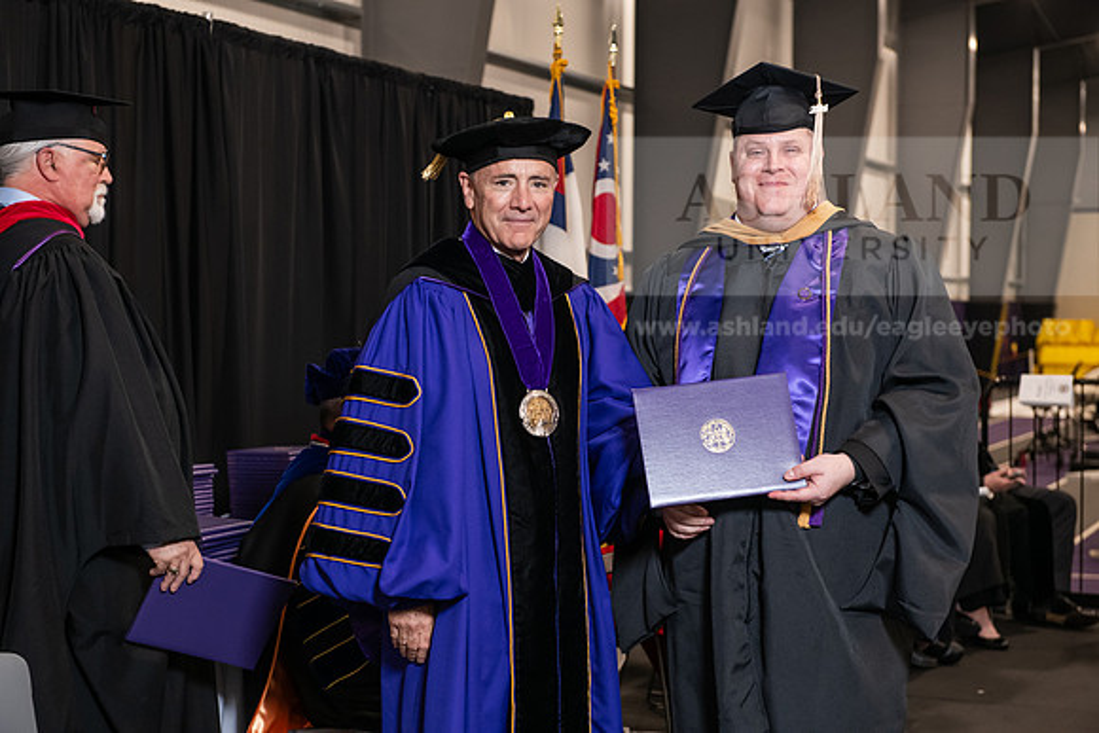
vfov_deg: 19.5
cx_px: 550
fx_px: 2137
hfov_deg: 28.8
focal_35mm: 70
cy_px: 366
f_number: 5
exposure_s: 1/125
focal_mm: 70
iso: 2000
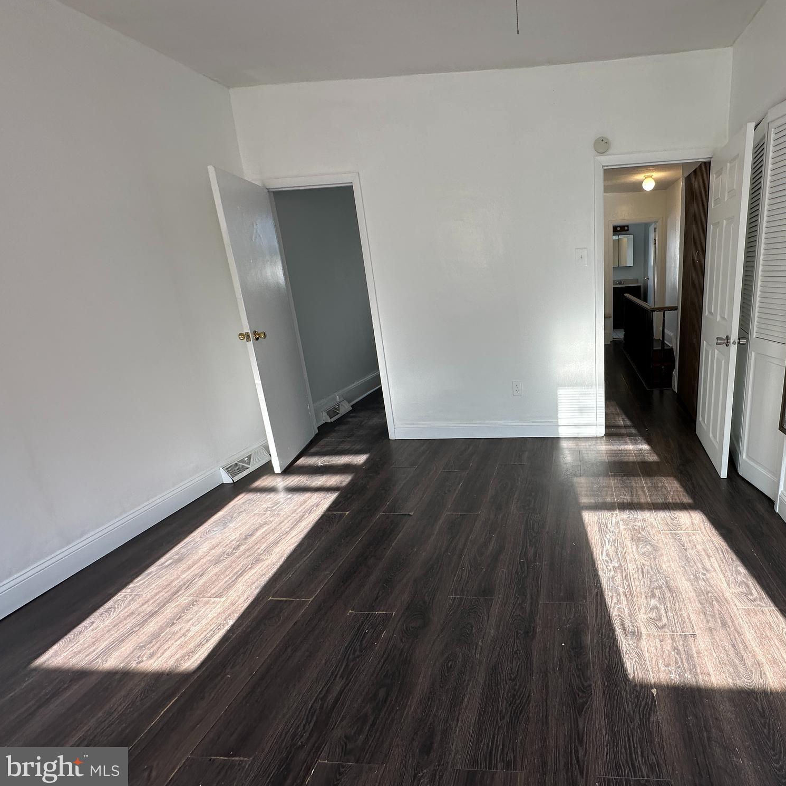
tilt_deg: -13.5
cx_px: 536
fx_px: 437
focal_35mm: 17
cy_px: 385
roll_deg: +2.8
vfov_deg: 84.0
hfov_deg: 80.6
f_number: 2.2
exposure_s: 1/120
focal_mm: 2.22
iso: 50
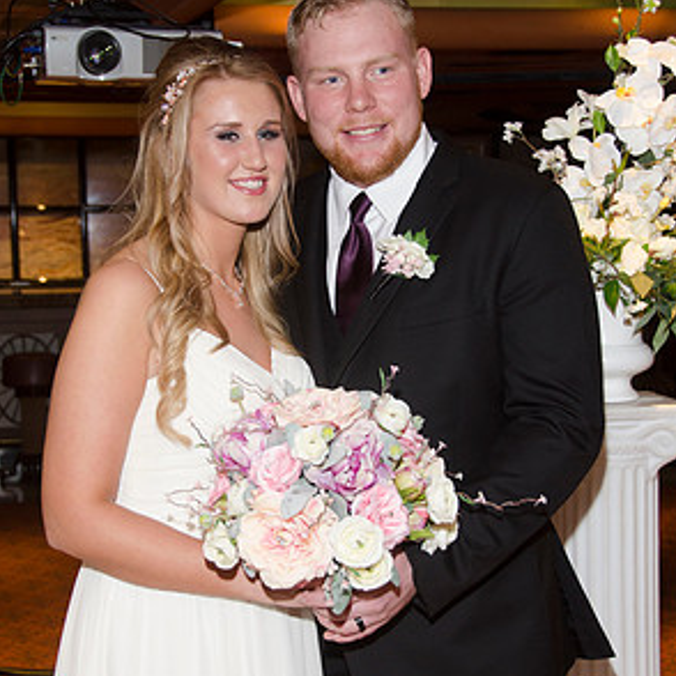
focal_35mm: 74
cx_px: 336
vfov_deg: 23.4
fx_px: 1635
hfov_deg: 23.4
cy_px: 363
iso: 400
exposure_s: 1/60
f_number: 5.6
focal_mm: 38
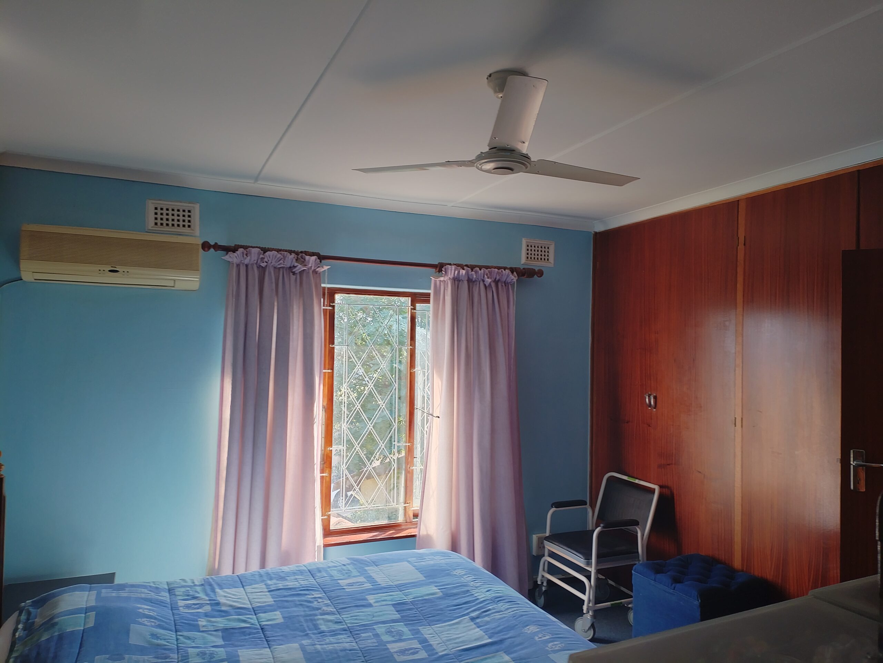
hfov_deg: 67.3
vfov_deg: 53.1
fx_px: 663
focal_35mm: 26
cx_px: 442
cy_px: 332
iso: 121
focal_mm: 4.25
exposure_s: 1/33.3
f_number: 1.8
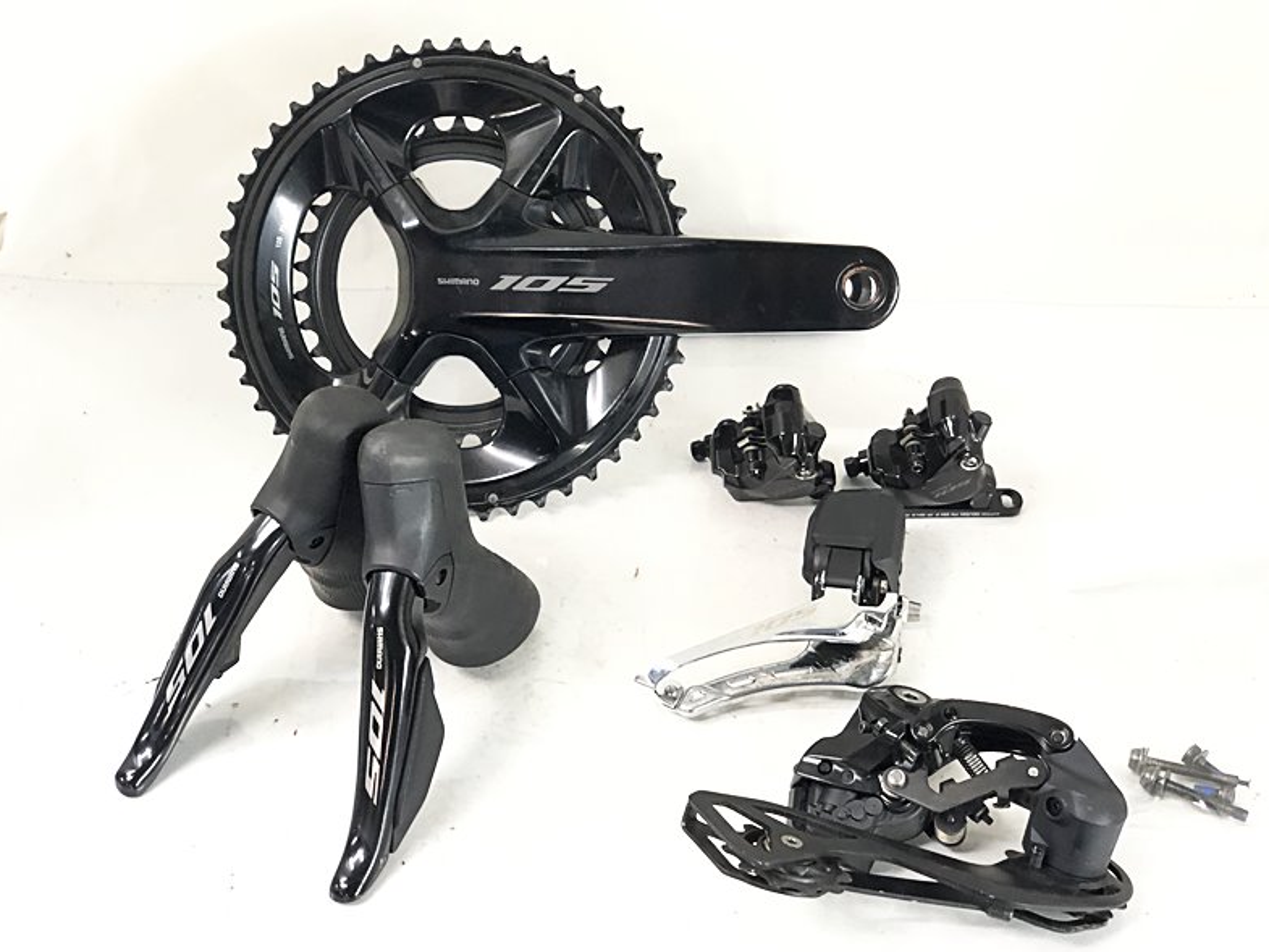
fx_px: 1943
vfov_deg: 27.5
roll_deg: +1.2
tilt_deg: -41.0
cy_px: 472
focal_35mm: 53
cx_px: 635
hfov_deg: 36.2
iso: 125
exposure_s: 1/25
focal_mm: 6
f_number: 2.4
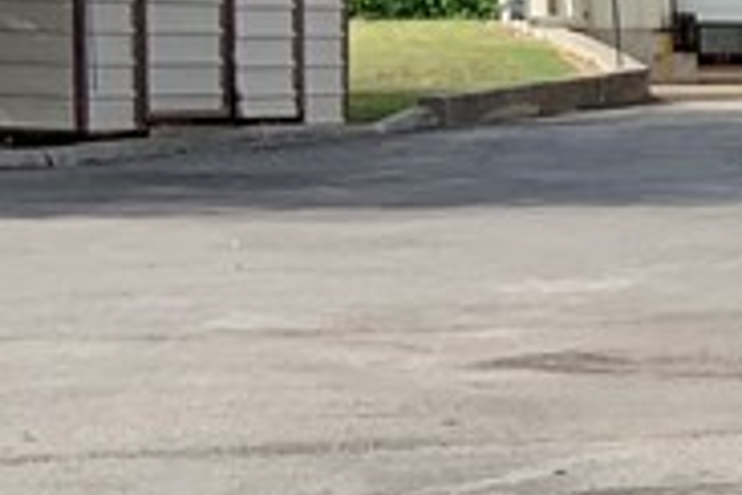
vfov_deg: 9.1
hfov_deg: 11.1
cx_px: 1873
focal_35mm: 151
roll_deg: -0.4
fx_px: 3112
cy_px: 361
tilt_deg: -6.0
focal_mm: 4.25
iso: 25
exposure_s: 1/1953
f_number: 1.8
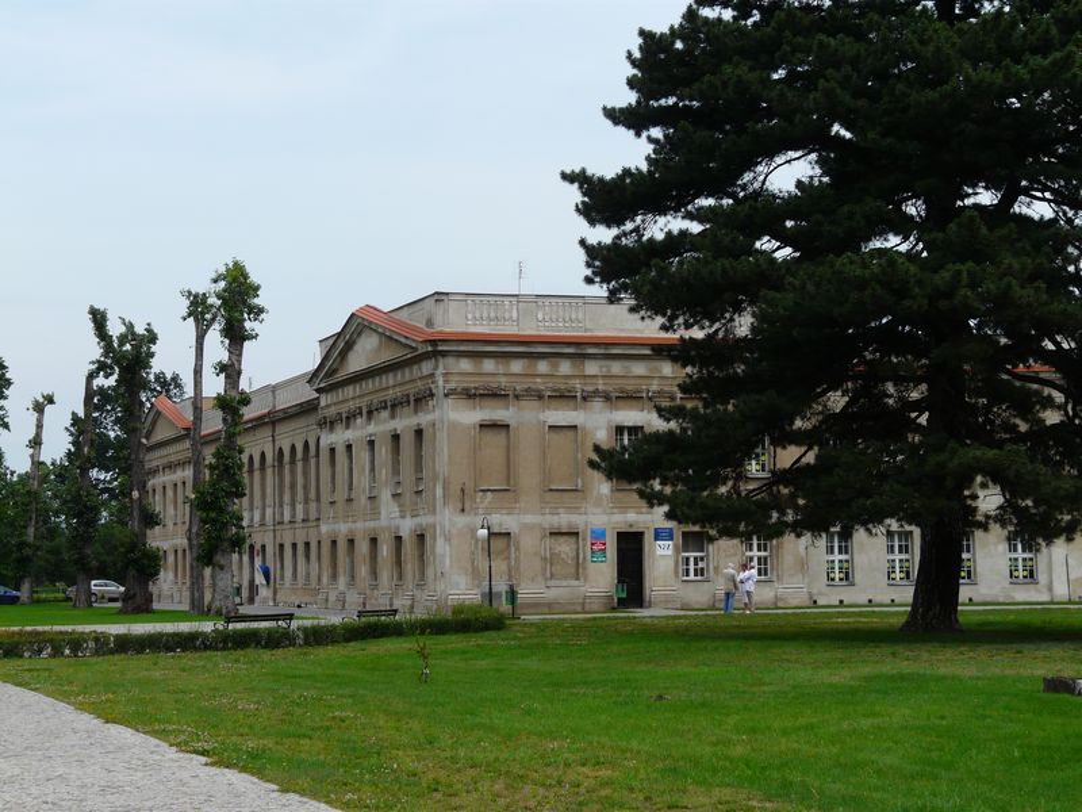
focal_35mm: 69
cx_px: 541
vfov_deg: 21.3
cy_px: 406
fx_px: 2157
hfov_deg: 28.2
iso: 100
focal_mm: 11.4
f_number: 5.6
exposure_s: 1/320
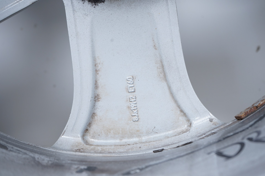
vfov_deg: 23.7
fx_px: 419
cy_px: 88
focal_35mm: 57
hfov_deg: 35.1
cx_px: 132
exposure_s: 1/100
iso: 250
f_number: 7.1
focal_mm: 57
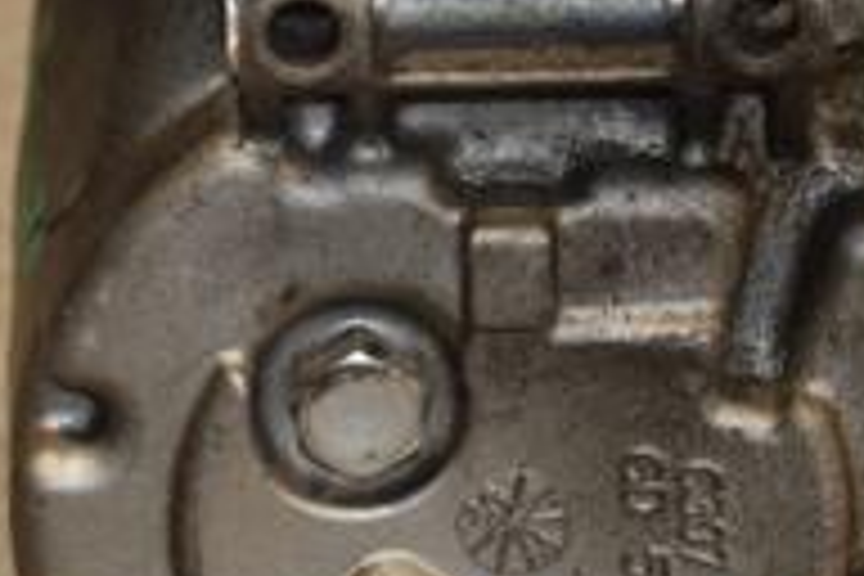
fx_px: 8999
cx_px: 544
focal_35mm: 375
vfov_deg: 3.7
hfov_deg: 5.5
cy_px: 243
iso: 800
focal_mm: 80
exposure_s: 1/200
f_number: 5.6
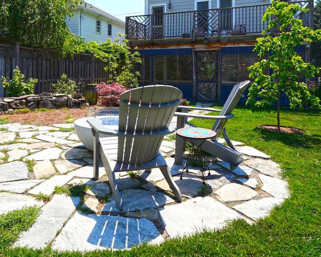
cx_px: 129
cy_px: 74
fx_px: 266
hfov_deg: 61.7
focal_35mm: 28
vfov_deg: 50.0
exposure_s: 1/250
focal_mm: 10
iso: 100
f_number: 8
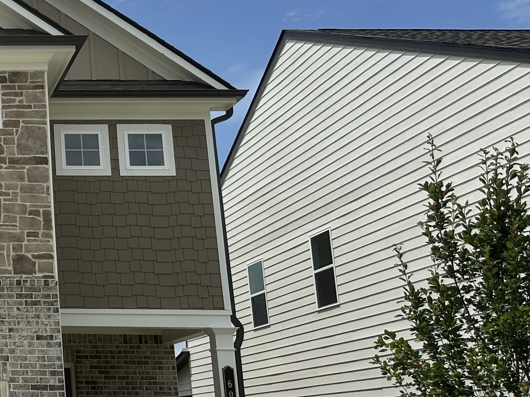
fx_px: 934
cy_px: 183
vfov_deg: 24.0
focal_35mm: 61
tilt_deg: +14.7
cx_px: -136
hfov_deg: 27.2
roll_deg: -0.3
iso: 80
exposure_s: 1/8929
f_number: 1.78
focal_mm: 6.86
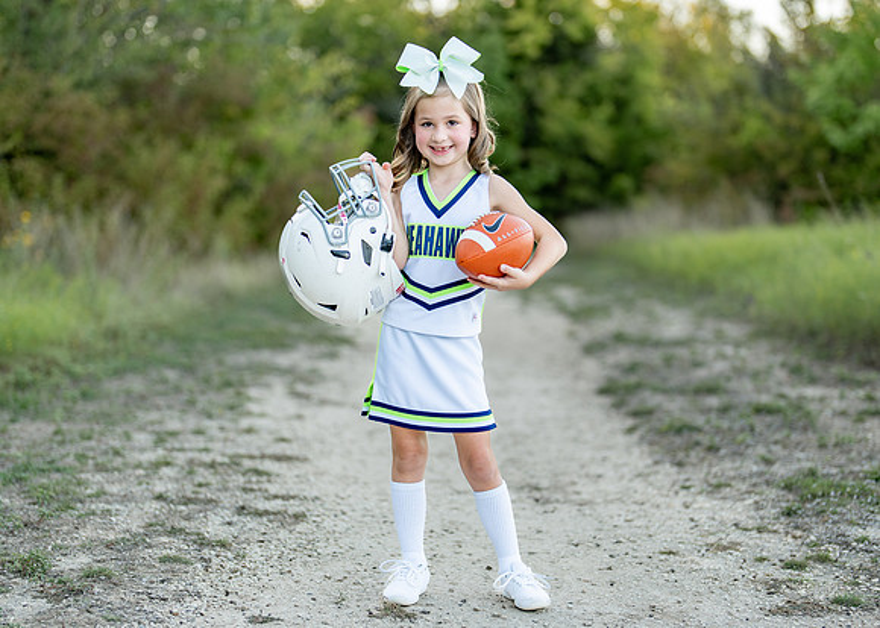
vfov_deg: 21.6
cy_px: 333
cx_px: 464
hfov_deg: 29.9
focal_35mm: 66
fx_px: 1645
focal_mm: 50
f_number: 1.2
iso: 100
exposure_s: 1/640
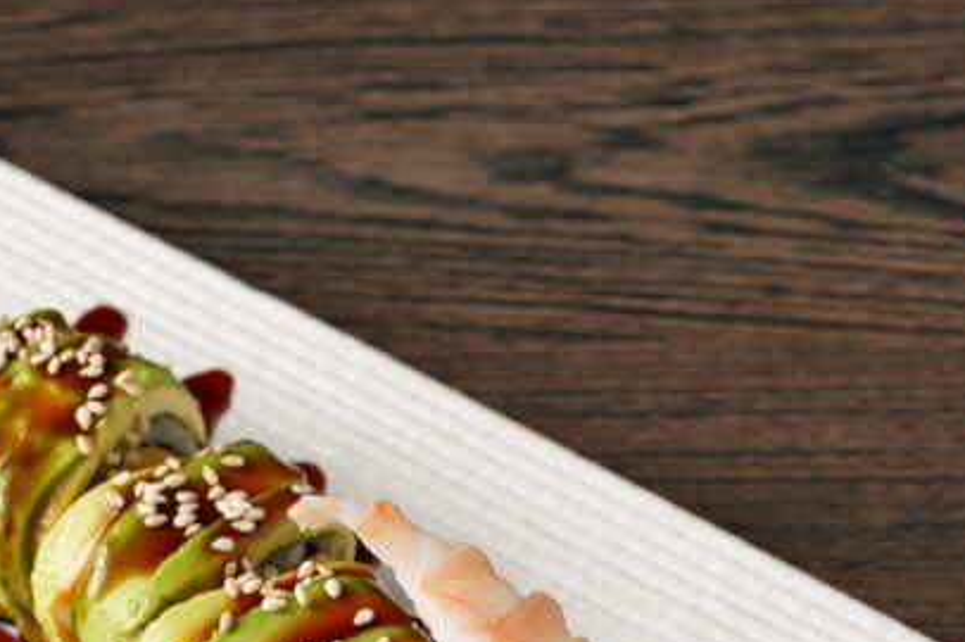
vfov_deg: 10.3
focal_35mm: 131
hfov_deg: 15.6
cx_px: 202
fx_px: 3509
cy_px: 724
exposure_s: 1/200
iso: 400
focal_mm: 52
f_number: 7.1
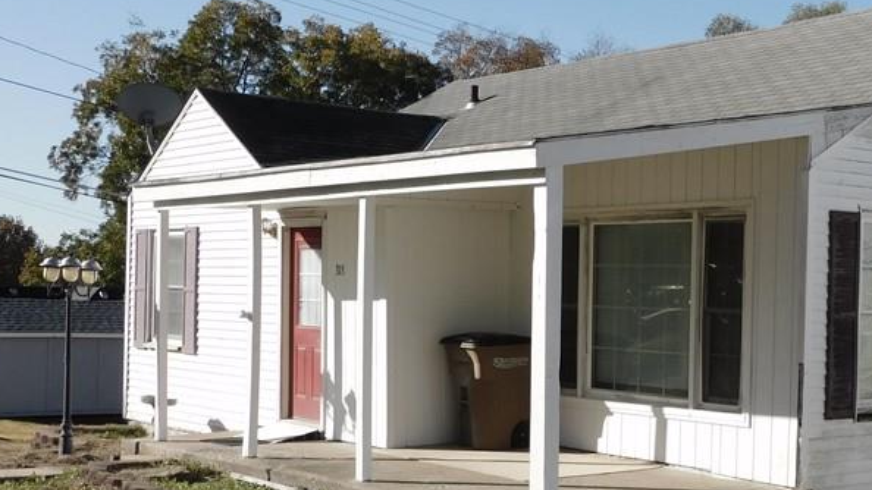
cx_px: 681
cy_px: 307
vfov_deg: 19.4
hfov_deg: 33.0
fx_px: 1433
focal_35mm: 62
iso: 125
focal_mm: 5.9
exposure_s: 1/1000
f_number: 3.6
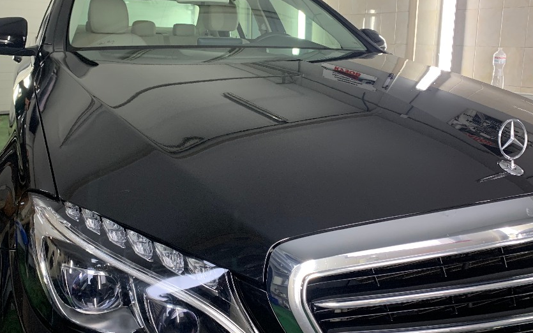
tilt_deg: -9.6
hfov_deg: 58.1
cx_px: 269
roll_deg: -1.2
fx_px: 479
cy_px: 130
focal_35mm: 33
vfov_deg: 38.1
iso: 160
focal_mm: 4.25
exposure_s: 1/60
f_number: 1.8
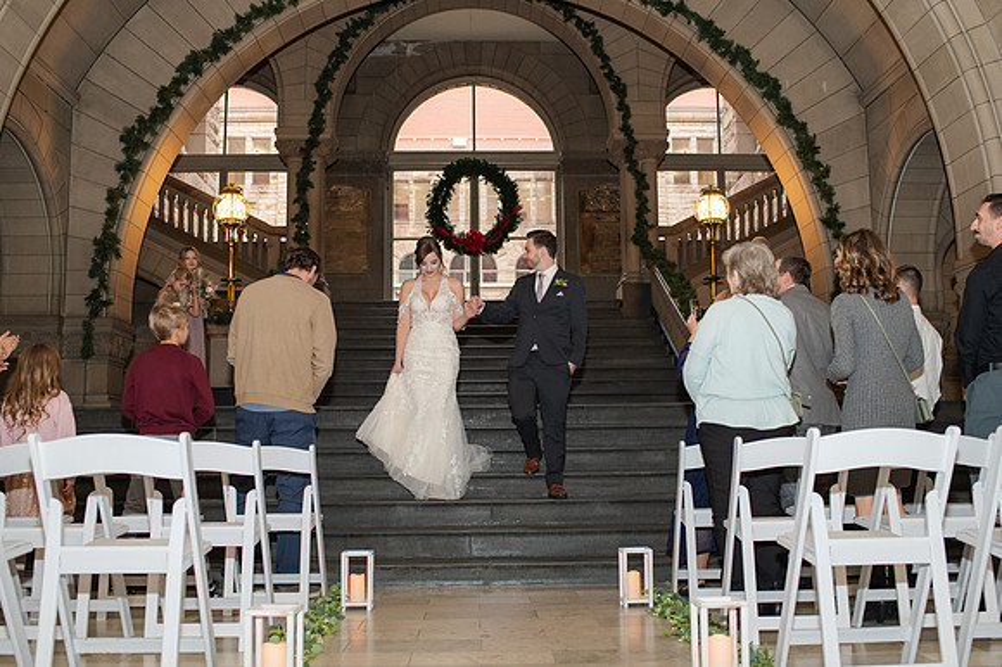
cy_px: 355
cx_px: 517
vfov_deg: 35.5
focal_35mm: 37
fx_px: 1041
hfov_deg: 51.4
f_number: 3.5
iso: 1000
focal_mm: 35
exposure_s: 1/200
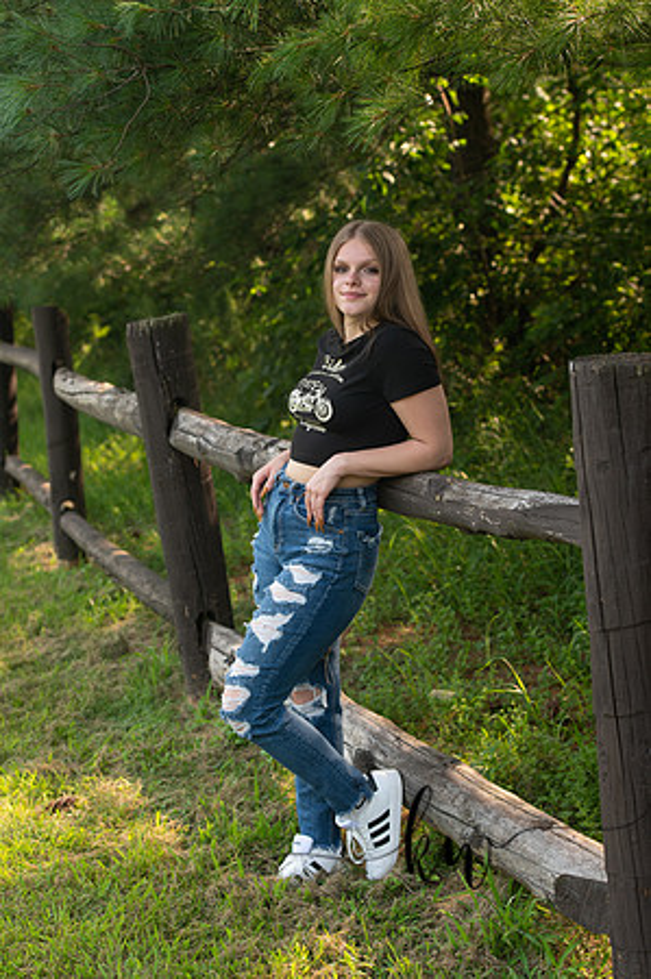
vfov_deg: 28.9
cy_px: 490
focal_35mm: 70
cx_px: 326
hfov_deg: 19.4
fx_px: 1903
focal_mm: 70
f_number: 4.5
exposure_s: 1/250
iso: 400
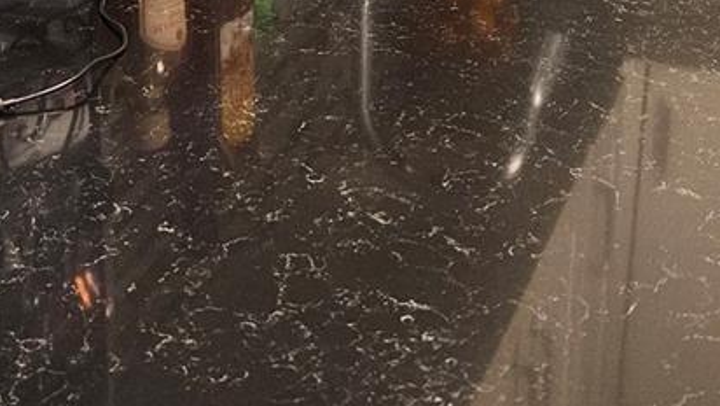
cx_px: 238
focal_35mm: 73
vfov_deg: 16.2
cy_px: 0
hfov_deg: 28.8
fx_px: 1394
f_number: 1.8
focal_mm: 5.4
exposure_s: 1/60
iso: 800
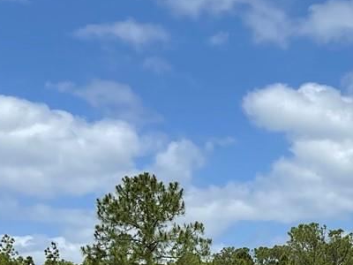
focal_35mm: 104
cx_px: 454
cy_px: 312
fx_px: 1061
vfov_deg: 13.8
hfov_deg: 17.7
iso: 32
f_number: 1.6
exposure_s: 1/6250
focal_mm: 5.1
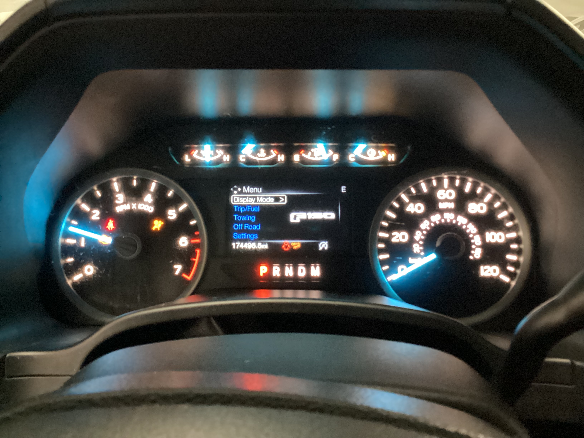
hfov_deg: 58.4
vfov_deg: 45.4
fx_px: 523
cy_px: 219
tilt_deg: -22.3
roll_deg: -0.3
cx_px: 292
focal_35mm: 31
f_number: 2.4
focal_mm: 3.3
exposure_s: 1/20
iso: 640
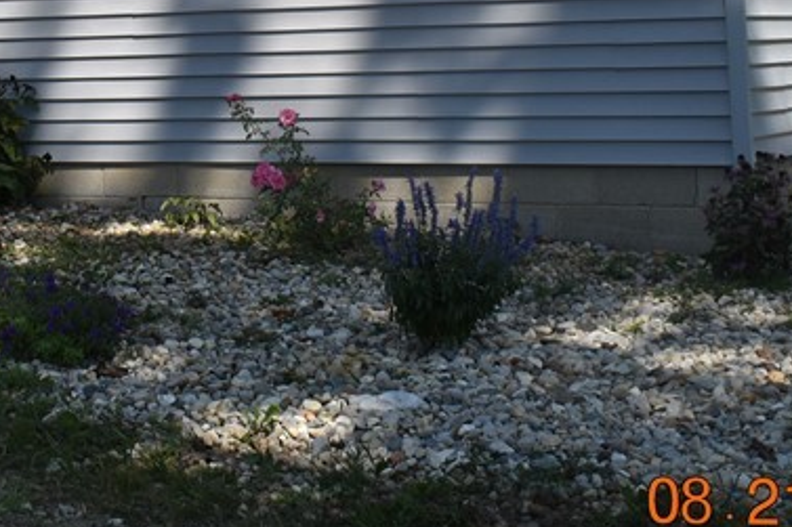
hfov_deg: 20.0
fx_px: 2187
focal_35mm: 99
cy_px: -147
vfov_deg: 13.3
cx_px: 46
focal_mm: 23
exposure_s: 1/500
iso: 200
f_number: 8
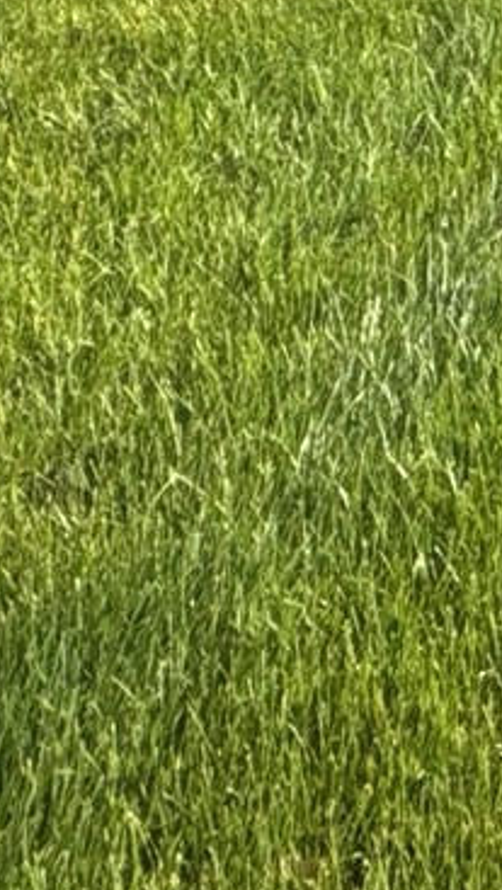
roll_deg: -0.7
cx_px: 955
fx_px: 2007
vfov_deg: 17.7
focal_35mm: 85
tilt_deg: -3.1
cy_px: -883
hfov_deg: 12.7
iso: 64
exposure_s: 1/1656
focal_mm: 2.22
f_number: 2.2
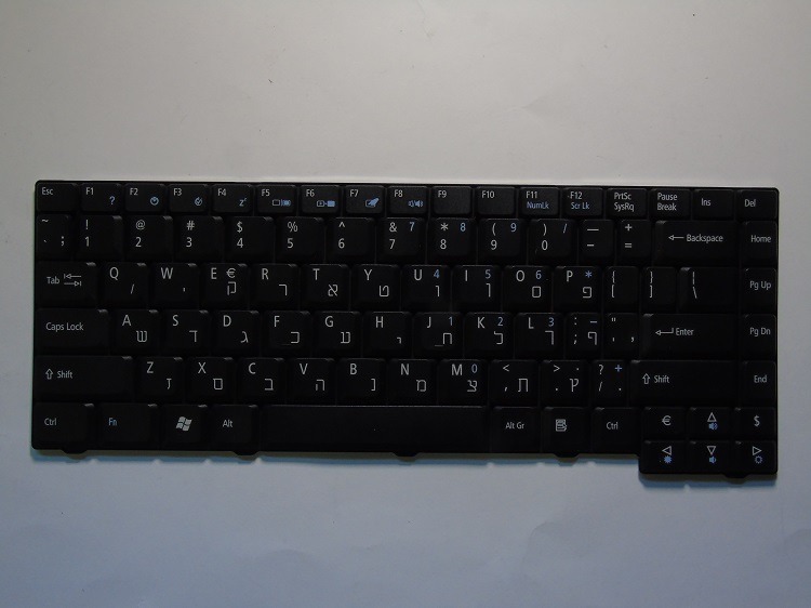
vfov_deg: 41.8
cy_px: 304
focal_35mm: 34
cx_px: 406
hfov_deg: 54.0
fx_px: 796
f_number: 6.3
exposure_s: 1/20
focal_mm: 6.1
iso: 200
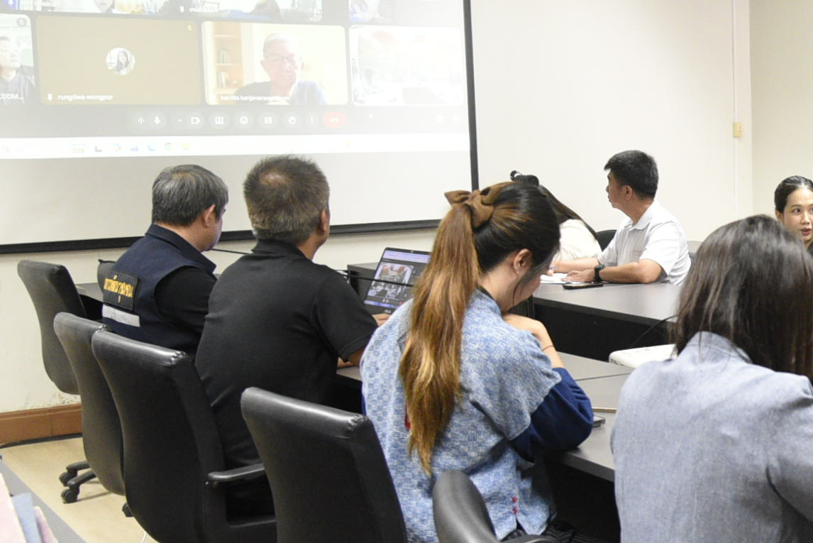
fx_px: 1423
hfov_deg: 29.3
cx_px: 857
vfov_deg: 21.5
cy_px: 338
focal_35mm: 63
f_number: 4
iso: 4000
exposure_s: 1/80
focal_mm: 24
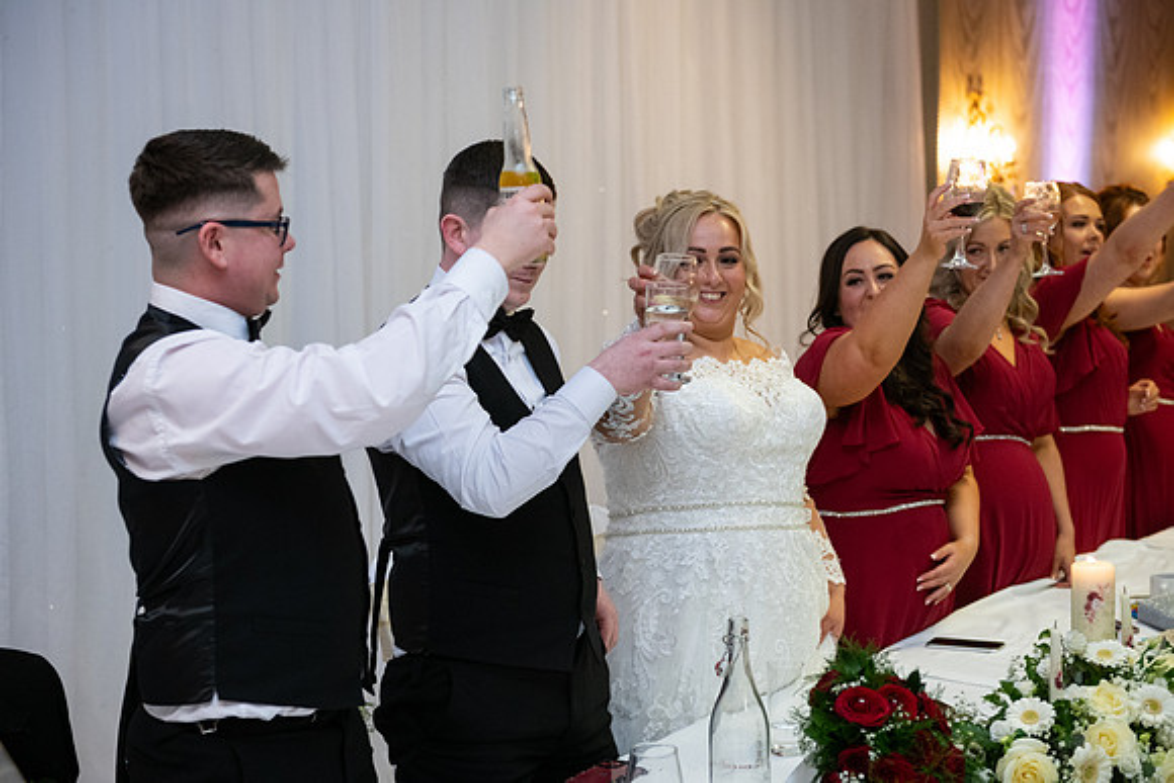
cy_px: 392
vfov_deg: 22.6
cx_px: 587
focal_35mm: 60
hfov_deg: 33.4
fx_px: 1957
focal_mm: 60
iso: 1250
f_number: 3.5
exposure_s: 1/160
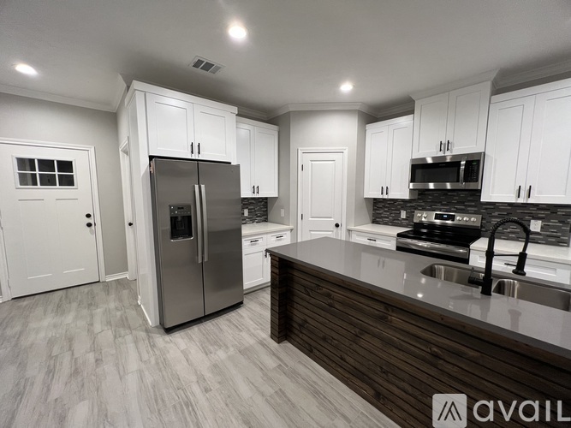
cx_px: 286
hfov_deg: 106.2
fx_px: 214
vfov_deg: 89.9
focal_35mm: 13
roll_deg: +0.4
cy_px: 214
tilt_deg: -5.3
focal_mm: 1.57
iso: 200
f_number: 1.8
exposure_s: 1/60
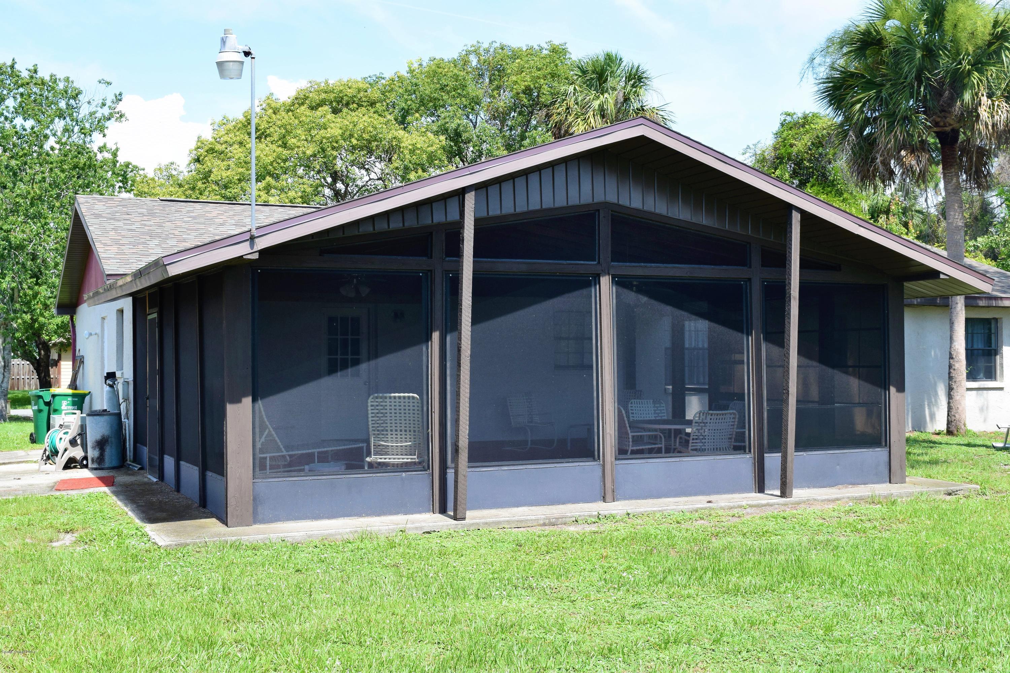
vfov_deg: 29.9
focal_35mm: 45
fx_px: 1262
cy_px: 336
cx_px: 505
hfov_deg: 43.6
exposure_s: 1/250
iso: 400
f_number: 10
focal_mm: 30
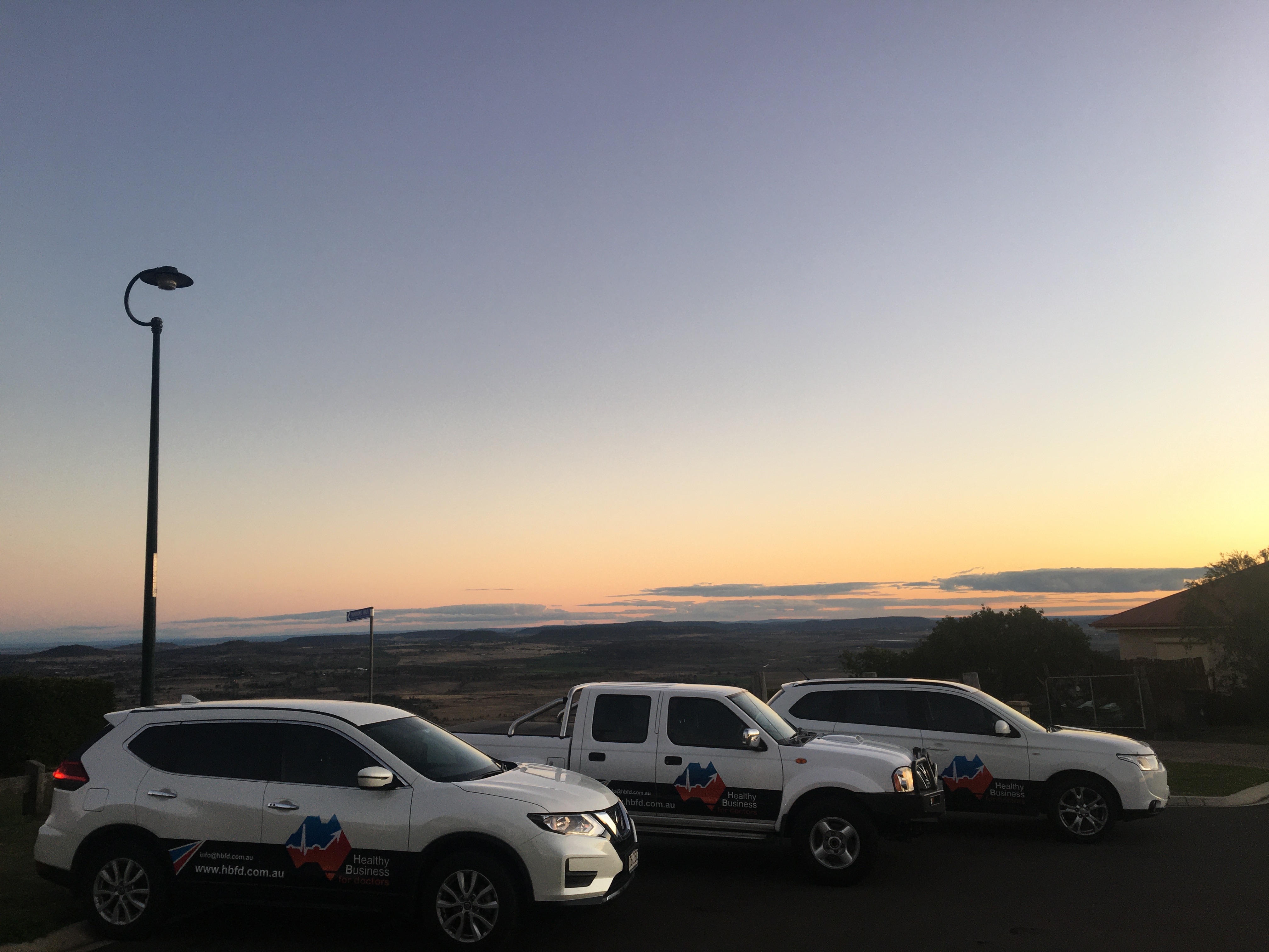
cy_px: 476
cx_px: 634
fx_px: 1063
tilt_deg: +8.5
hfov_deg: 61.7
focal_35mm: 29
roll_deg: +2.9
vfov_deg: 48.2
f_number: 2.2
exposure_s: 1/100
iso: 32
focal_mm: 4.15
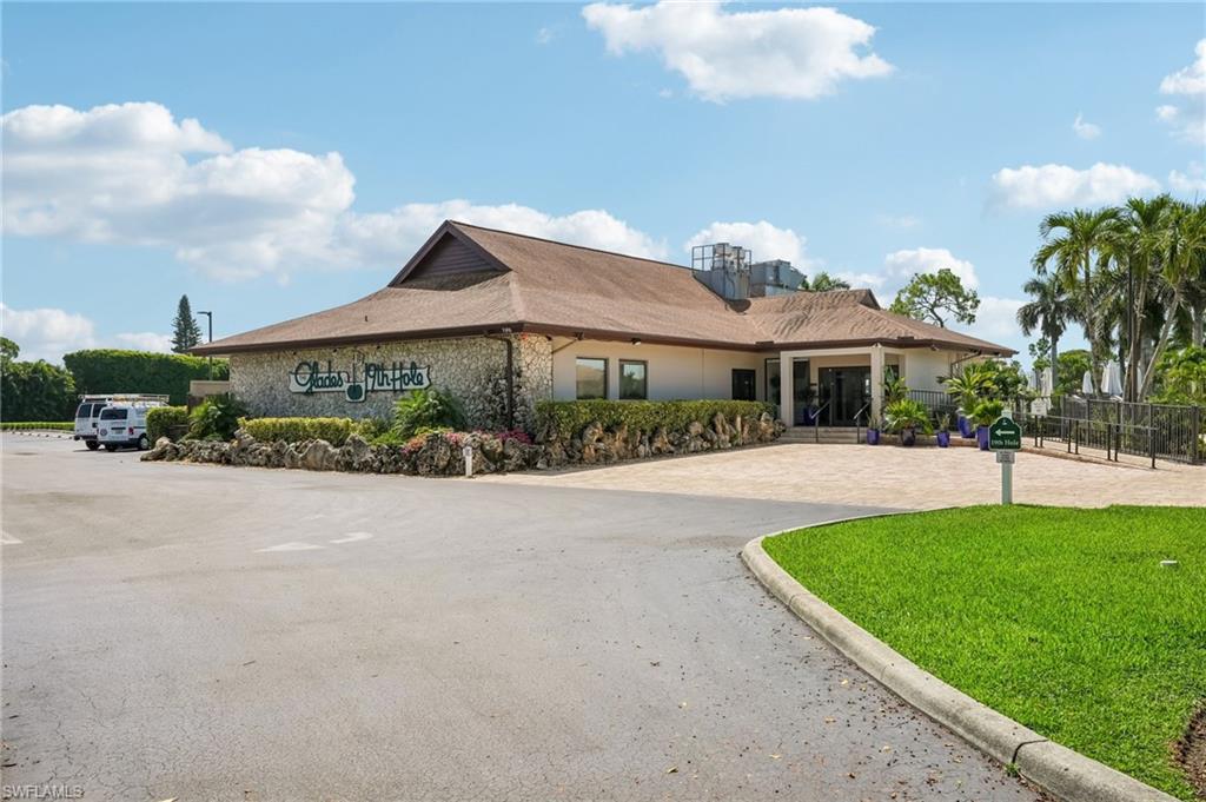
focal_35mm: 30
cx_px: 603
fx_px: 987
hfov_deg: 62.8
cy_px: 401
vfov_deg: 44.2
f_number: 8
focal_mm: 29.5
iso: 400
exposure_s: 1/1600
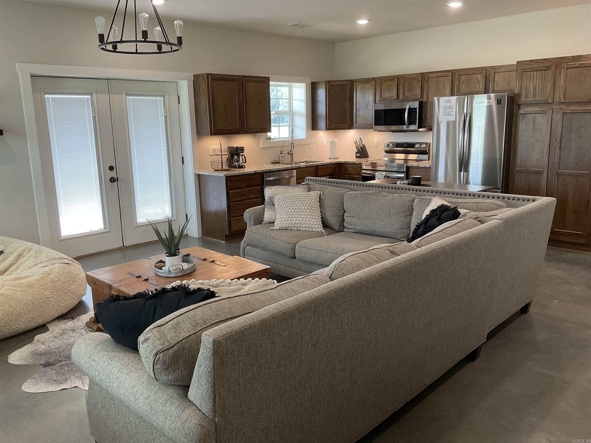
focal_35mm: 29
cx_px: 296
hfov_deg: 61.7
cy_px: 222
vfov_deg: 48.2
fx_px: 495
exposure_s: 1/60
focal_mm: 3
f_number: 1.8
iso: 80
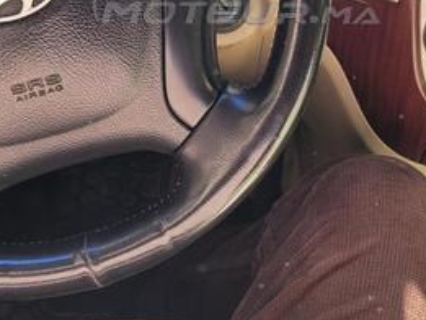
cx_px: 235
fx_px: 800
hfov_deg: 29.8
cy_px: -9
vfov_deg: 21.7
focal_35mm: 65
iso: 40
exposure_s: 1/185
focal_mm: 5.4
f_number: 1.8
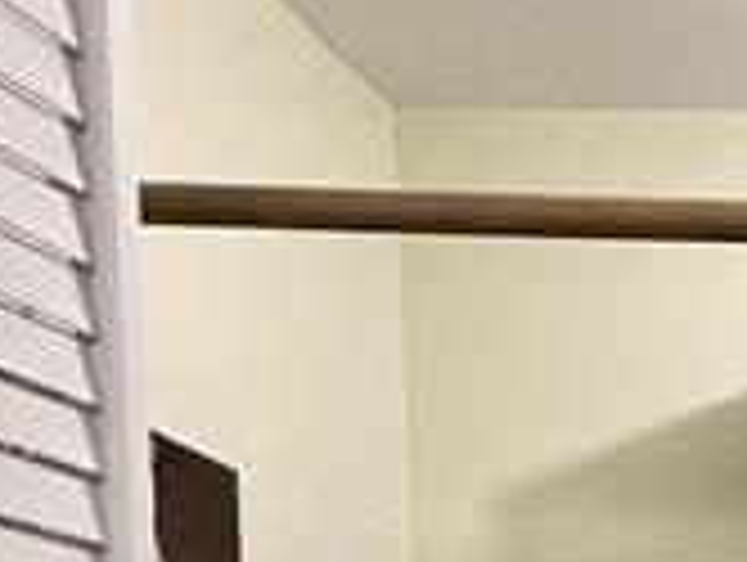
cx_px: 1192
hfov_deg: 20.1
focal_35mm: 80
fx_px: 1729
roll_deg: -0.1
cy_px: 1111
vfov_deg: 15.1
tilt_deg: -5.4
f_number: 1.8
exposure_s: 1/60
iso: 500
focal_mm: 1.57
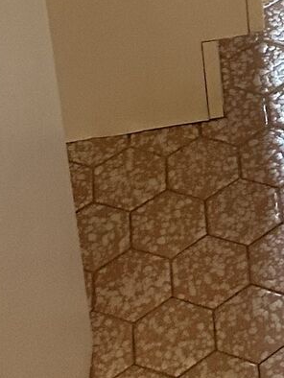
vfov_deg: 10.7
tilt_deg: -20.3
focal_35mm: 152
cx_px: 453
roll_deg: +1.1
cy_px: -594
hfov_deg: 9.4
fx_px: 1661
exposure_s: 1/60
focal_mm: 5.7
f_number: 1.5
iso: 160
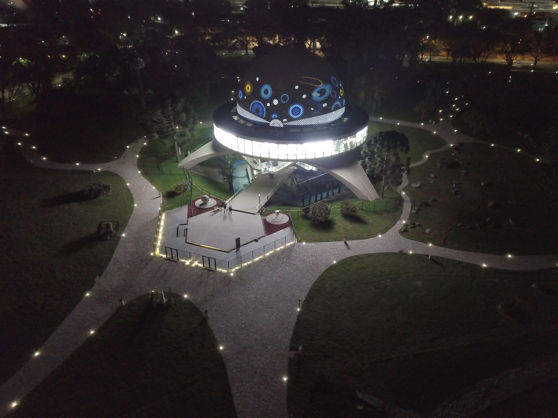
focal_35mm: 26
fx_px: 419
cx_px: 279
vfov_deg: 53.1
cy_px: 209
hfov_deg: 67.3
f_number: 2.2
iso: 683
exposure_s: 1/6.25
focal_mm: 4.73
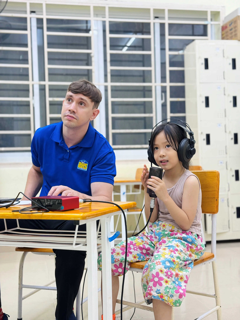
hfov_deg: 30.3
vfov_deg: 39.7
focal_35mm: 48
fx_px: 444
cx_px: 120
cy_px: 160
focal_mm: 6.76
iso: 125
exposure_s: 1/50
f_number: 1.78
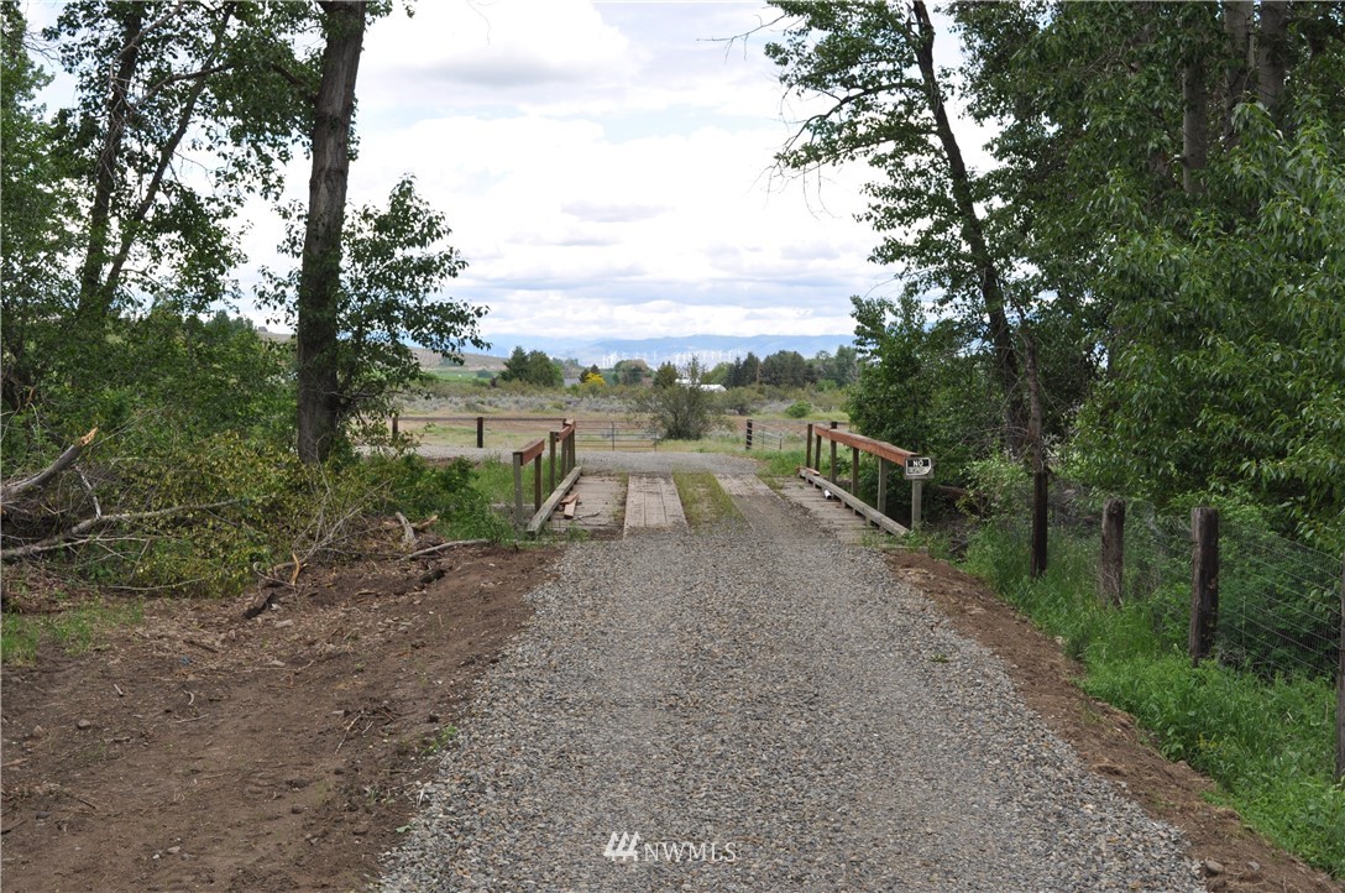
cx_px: 672
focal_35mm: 51
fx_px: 1903
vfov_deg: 26.4
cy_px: 446
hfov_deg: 38.9
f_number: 9
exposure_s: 1/200
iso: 200
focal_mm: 34
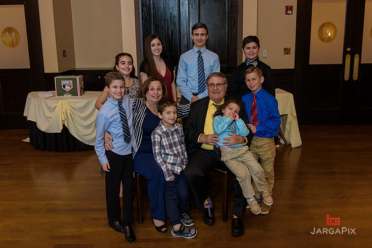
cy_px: 109
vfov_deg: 39.3
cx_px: 186
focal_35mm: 34
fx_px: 347
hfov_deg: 56.4
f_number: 3.2
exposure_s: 1/125
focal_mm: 29
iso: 1600
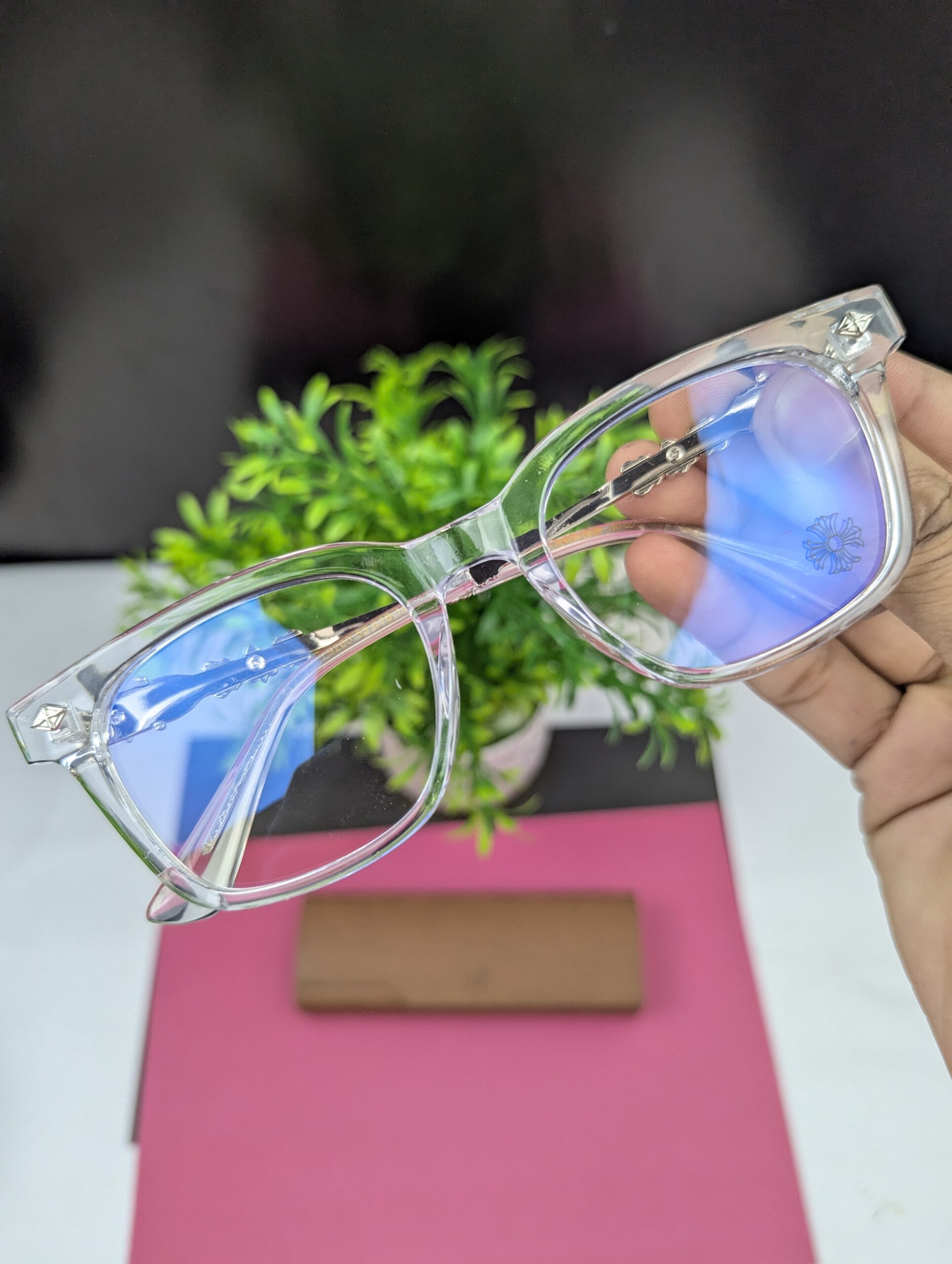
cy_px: 632
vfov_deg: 71.5
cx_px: 476
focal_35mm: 24
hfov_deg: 56.9
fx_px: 878
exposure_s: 1/214
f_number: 1.85
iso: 150
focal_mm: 6.81
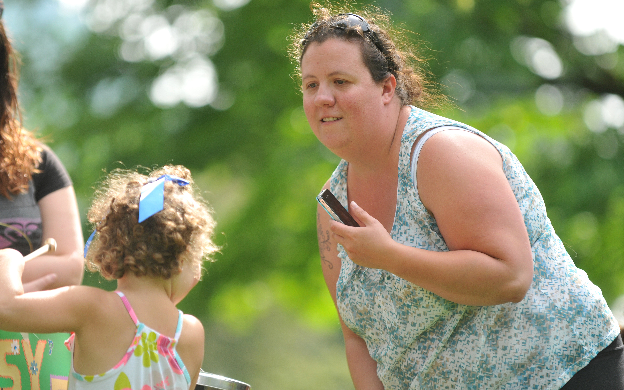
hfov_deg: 7.6
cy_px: 189
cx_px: 312
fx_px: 4677
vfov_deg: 4.8
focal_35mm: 275
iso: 250
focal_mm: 180
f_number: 2.8
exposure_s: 1/640
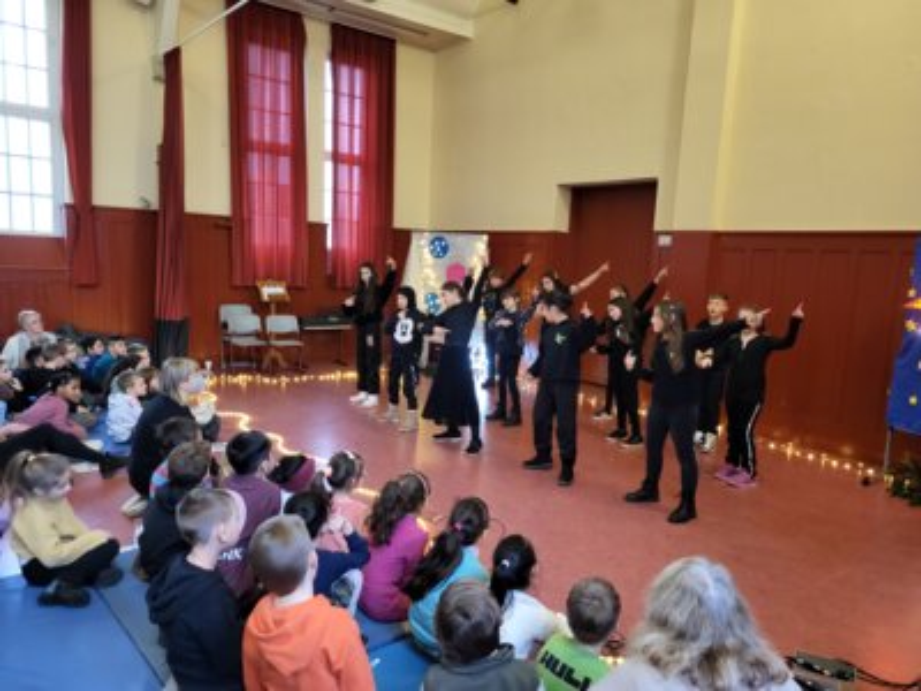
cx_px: 460
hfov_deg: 67.3
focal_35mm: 26
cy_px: 346
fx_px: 692
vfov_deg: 53.1
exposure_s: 1/50
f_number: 1.8
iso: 640
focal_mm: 5.4
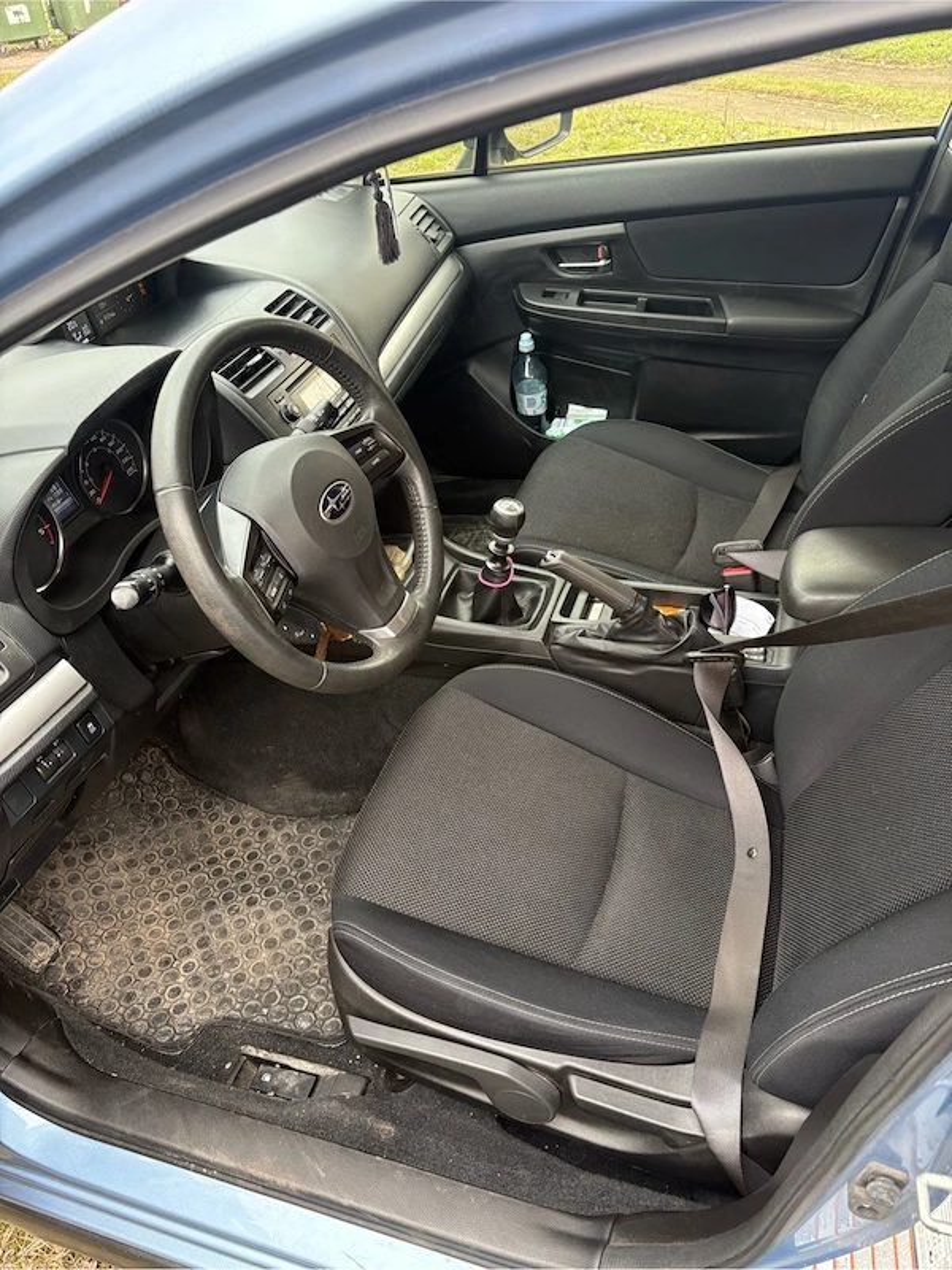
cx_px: 476
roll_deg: +6.4
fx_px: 953
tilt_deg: -36.5
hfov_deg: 53.1
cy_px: 635
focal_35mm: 26
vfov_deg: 67.3
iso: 125
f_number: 1.6
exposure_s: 1/104
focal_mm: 5.96
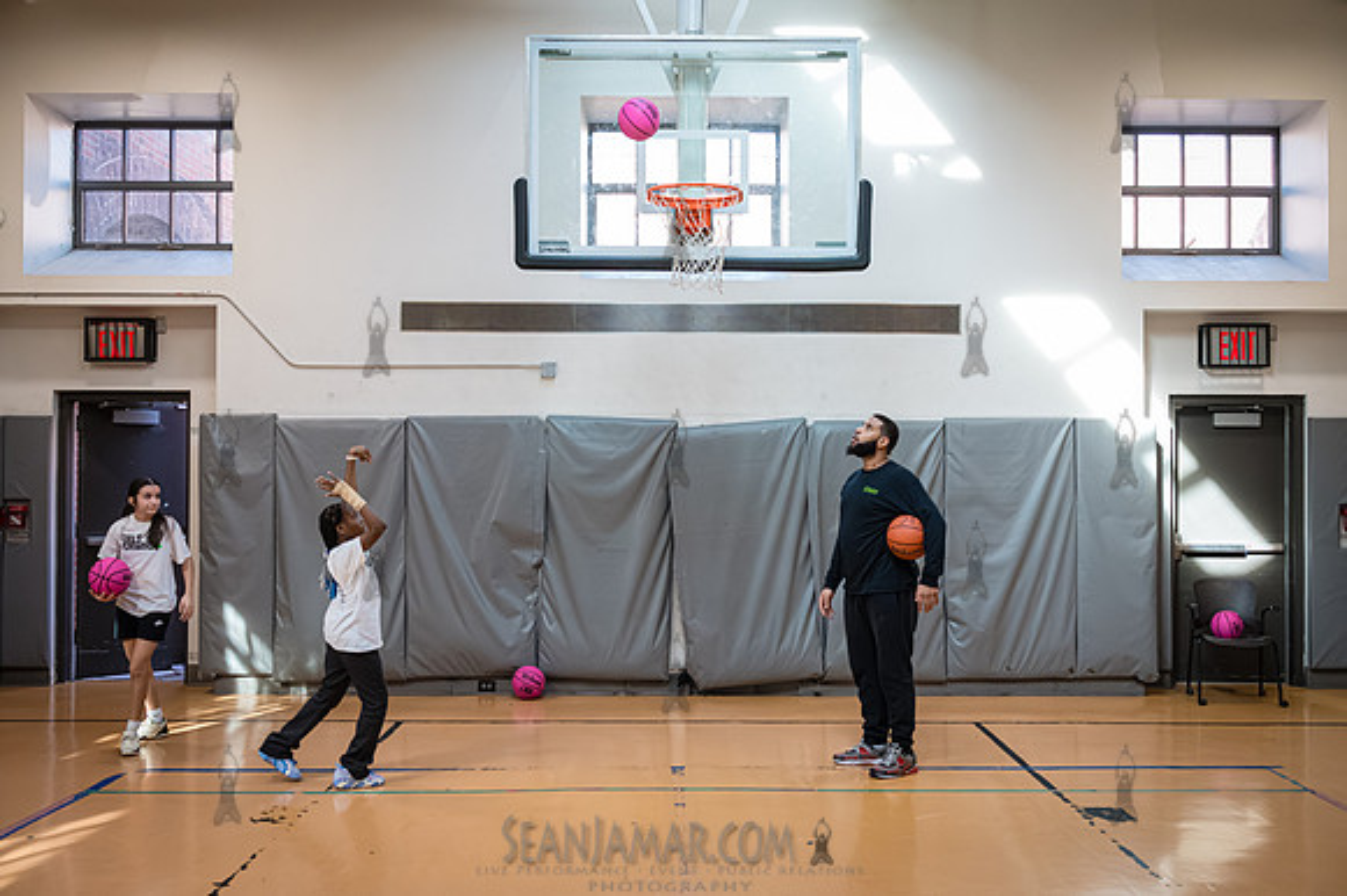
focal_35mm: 36
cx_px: 674
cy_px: 448
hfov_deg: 53.3
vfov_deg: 36.9
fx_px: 1342
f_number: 4.5
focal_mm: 35
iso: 8000
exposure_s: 1/1000
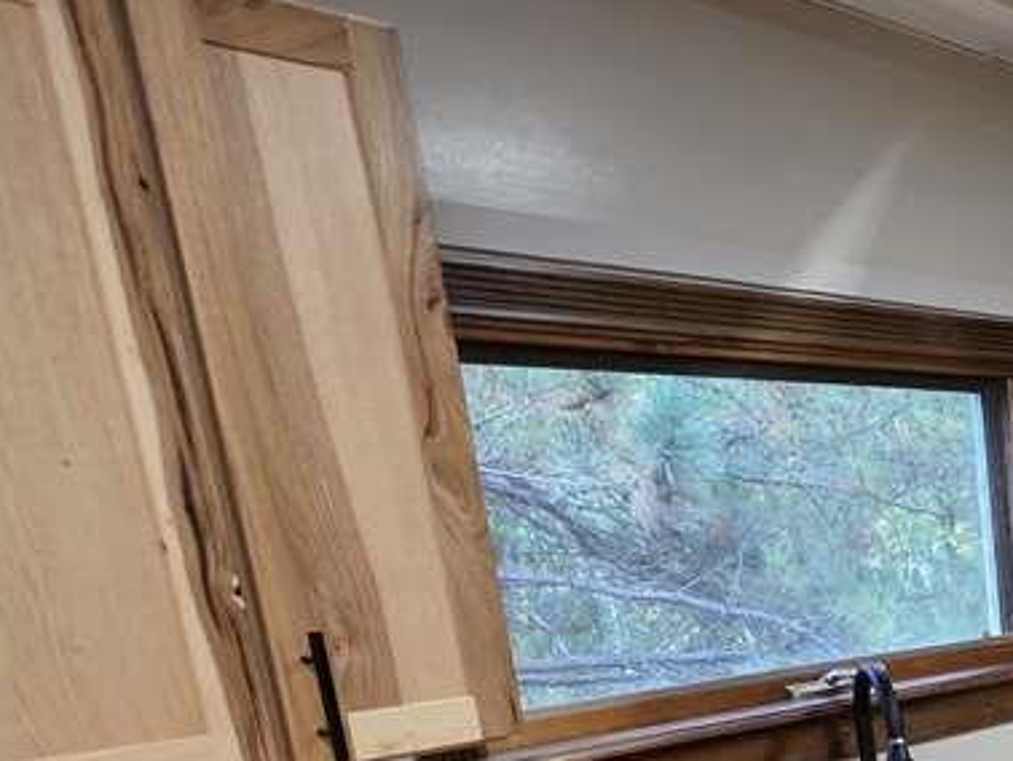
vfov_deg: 30.0
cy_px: 807
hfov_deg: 27.5
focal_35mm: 44
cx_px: 1557
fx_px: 1288
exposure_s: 1/60
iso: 200
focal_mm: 2.2
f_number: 1.9
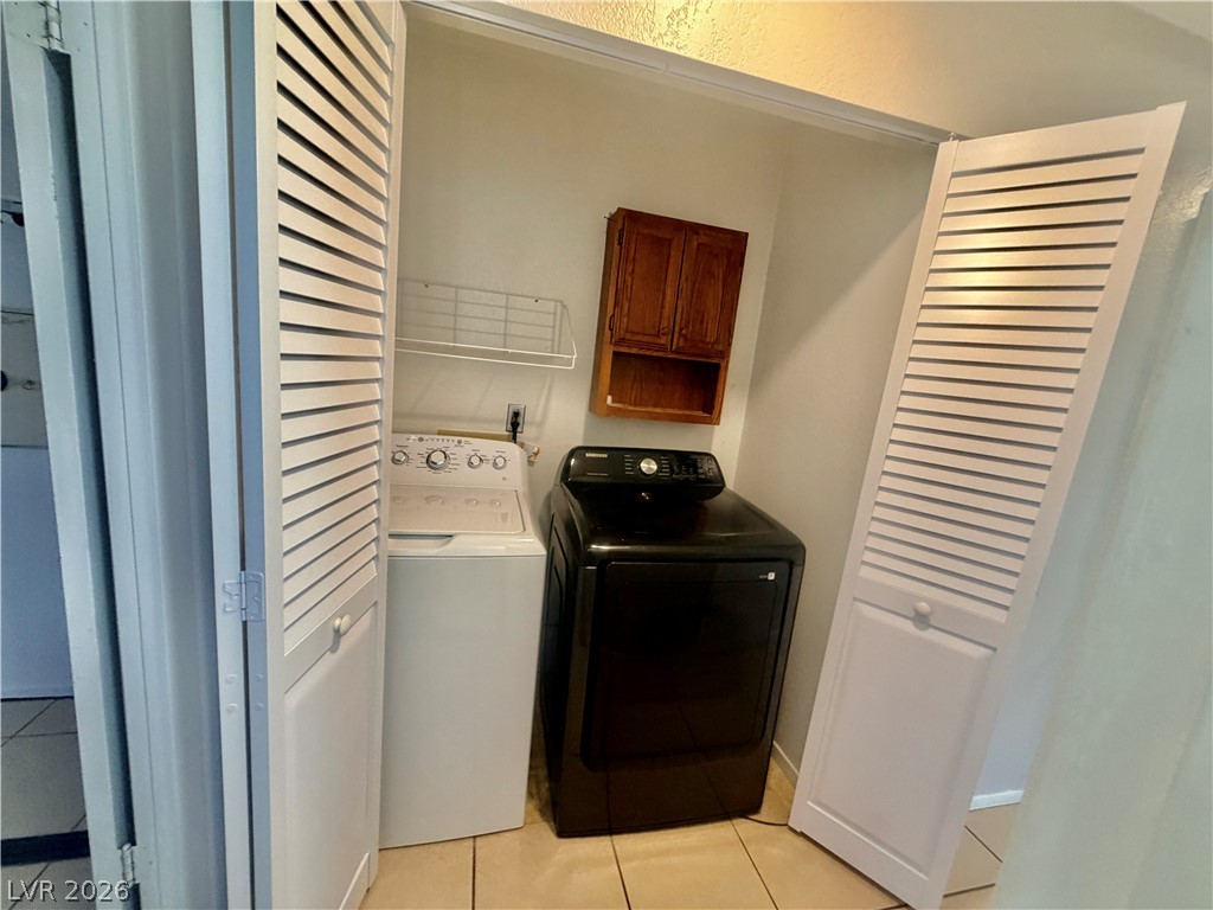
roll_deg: -6.2
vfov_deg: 85.7
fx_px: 491
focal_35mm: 14
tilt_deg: -8.5
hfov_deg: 102.1
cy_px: 455
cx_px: 606
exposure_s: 1/60
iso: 200
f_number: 2.2
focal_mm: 2.22
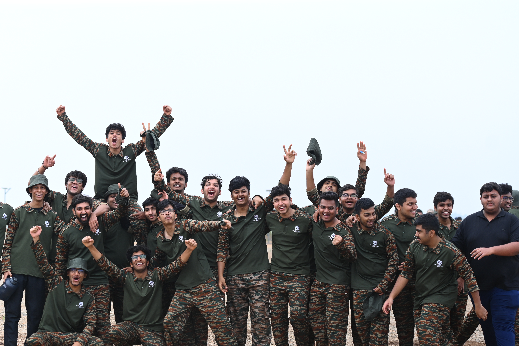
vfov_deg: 14.9
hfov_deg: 22.1
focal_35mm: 92
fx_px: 1326
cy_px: 206
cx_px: 190
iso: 200
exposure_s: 1/400
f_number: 4
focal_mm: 70
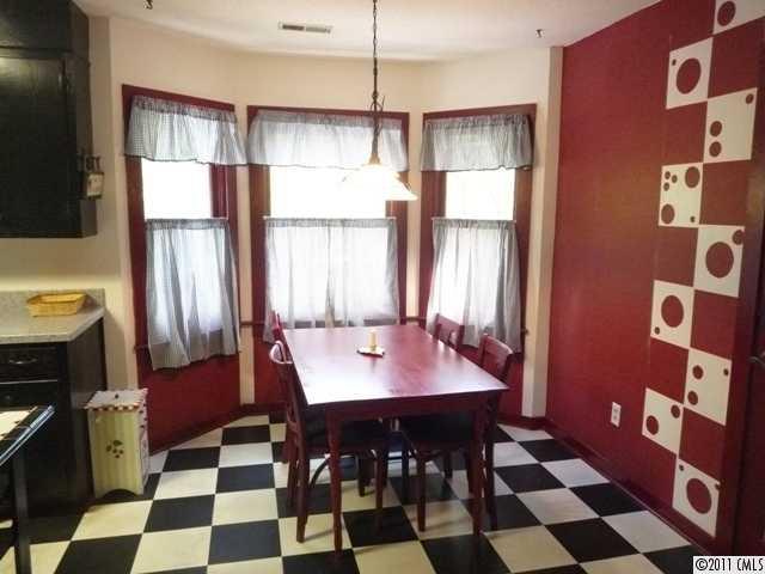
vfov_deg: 54.9
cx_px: 382
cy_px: 287
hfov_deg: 69.4
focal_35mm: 25
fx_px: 552
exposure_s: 1/30
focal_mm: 4.4
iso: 640
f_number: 2.8
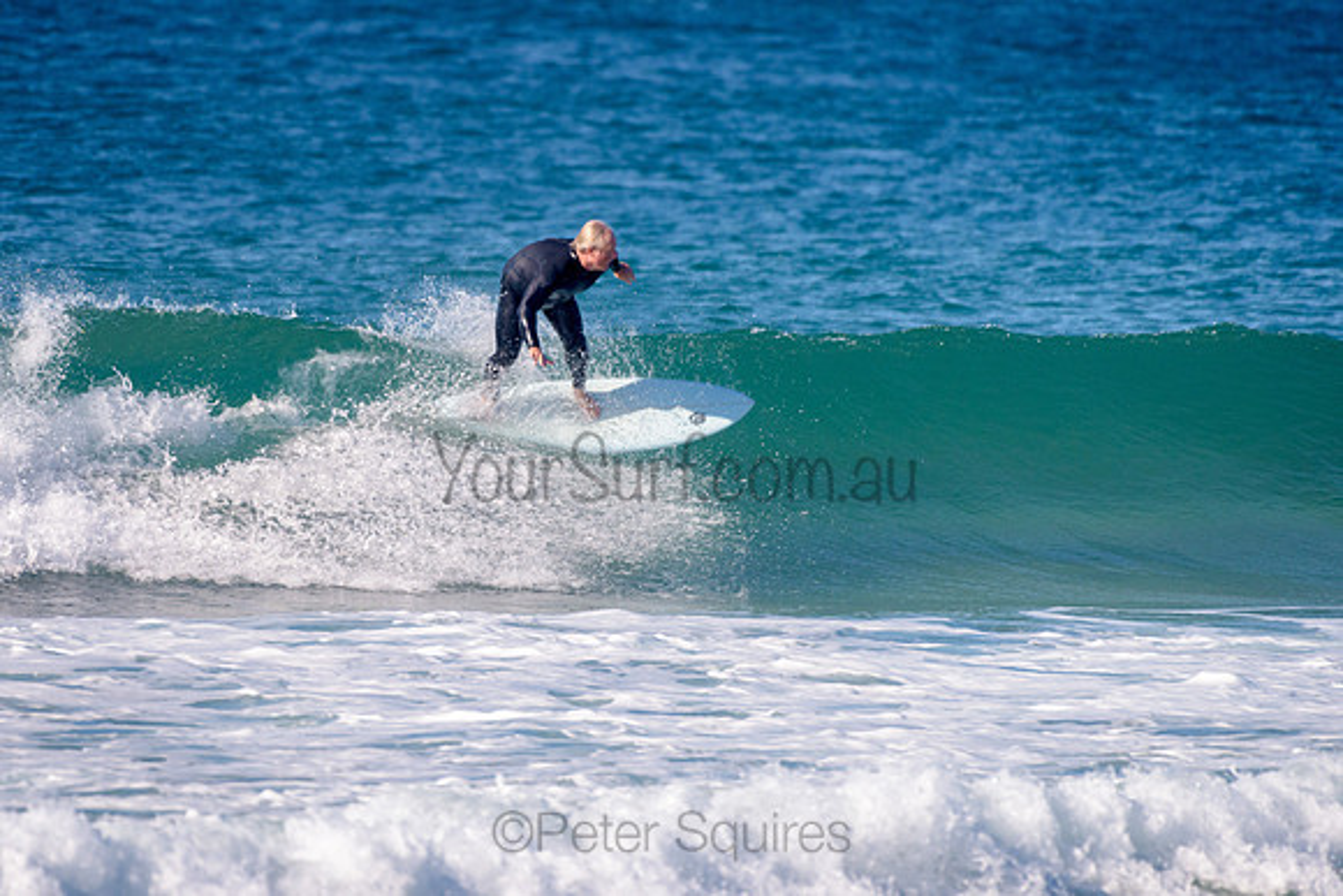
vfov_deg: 2.2
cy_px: 348
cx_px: 520
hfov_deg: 3.4
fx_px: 22859
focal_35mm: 613
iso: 280
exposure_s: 1/1000
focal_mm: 500
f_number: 5.6
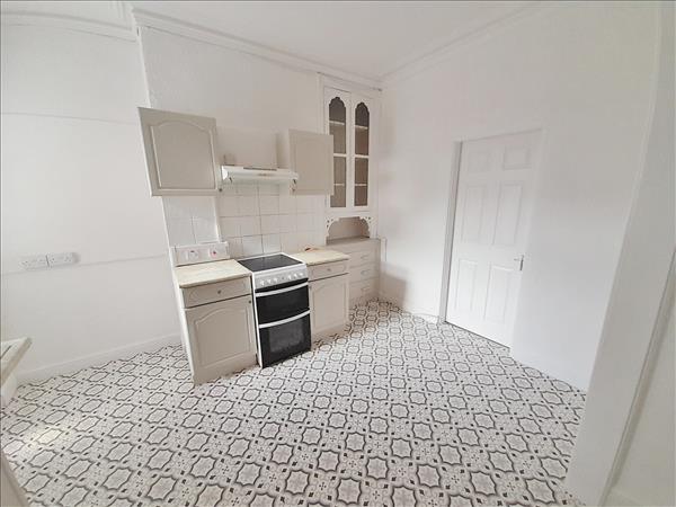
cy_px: 254
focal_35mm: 13
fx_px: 254
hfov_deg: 106.2
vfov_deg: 89.9
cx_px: 338
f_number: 2.2
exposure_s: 1/50
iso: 80
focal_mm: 1.13
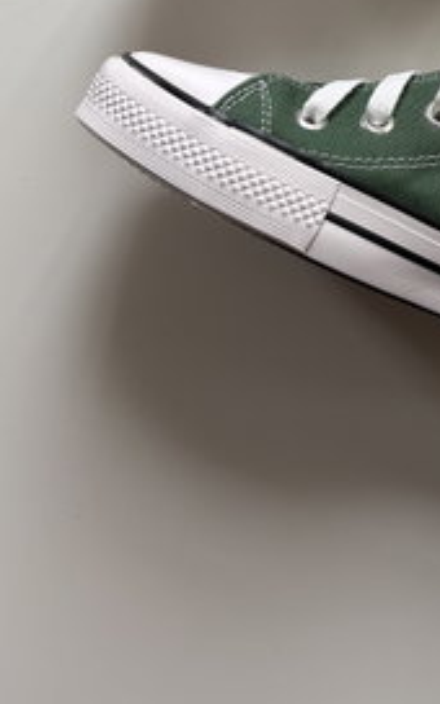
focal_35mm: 54
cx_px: 494
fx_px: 1036
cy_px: 32
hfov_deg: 22.5
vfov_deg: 34.7
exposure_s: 1/121
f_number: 1.6
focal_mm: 5.96
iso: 50
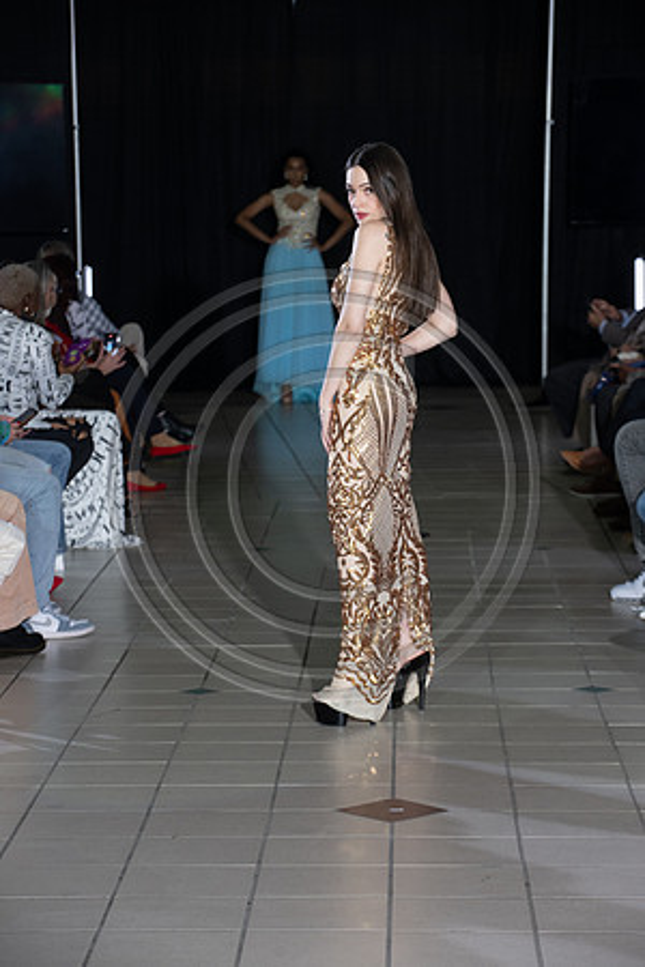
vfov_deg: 18.3
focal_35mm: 112
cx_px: 322
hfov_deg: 12.2
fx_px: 3010
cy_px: 484
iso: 1250
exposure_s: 1/160
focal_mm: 112
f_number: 5.6
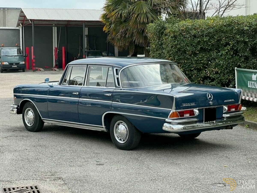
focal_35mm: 77
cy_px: 96
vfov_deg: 19.1
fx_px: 572
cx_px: 128
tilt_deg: -3.4
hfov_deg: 25.3
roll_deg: +0.6
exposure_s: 1/146
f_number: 2.8
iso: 25
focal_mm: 9
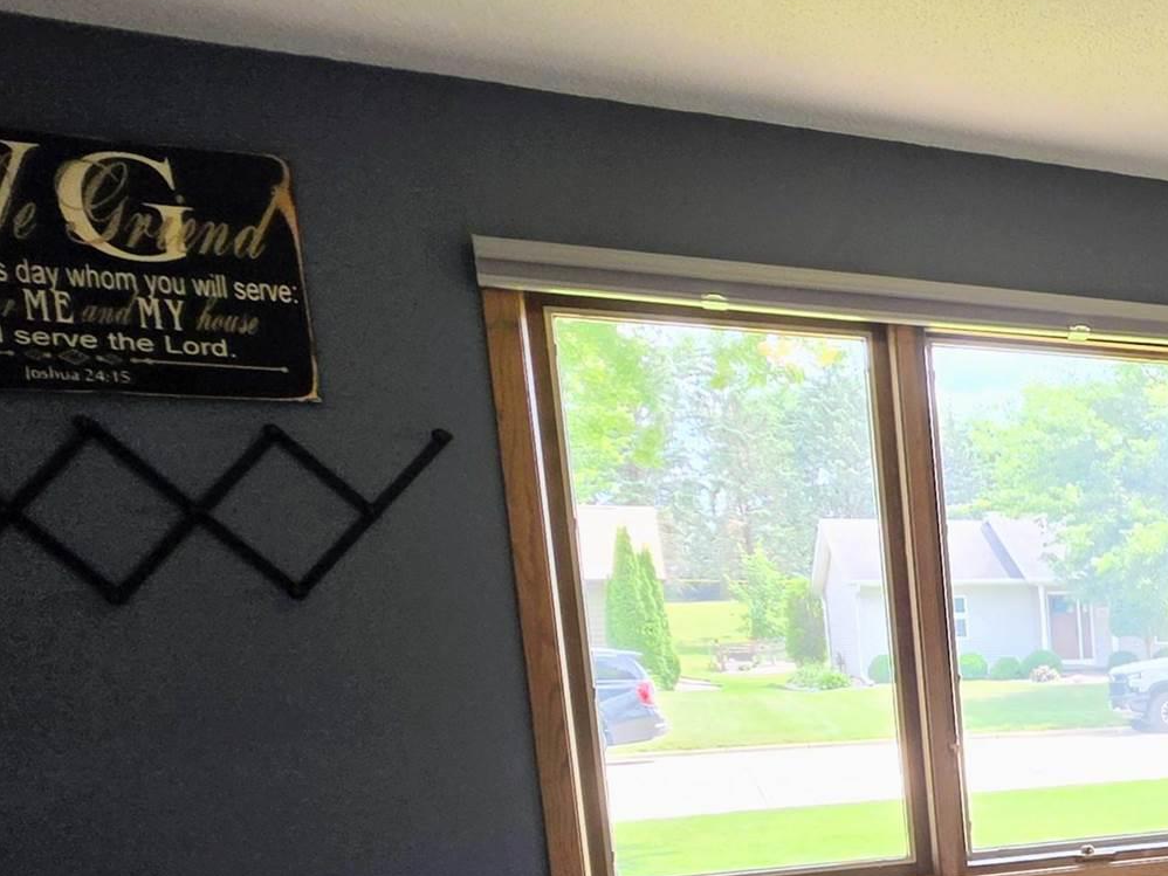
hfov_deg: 33.1
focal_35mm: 40
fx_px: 1350
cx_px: 1553
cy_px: 842
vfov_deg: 33.4
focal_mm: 2.2
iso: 40
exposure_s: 1/120
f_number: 1.9
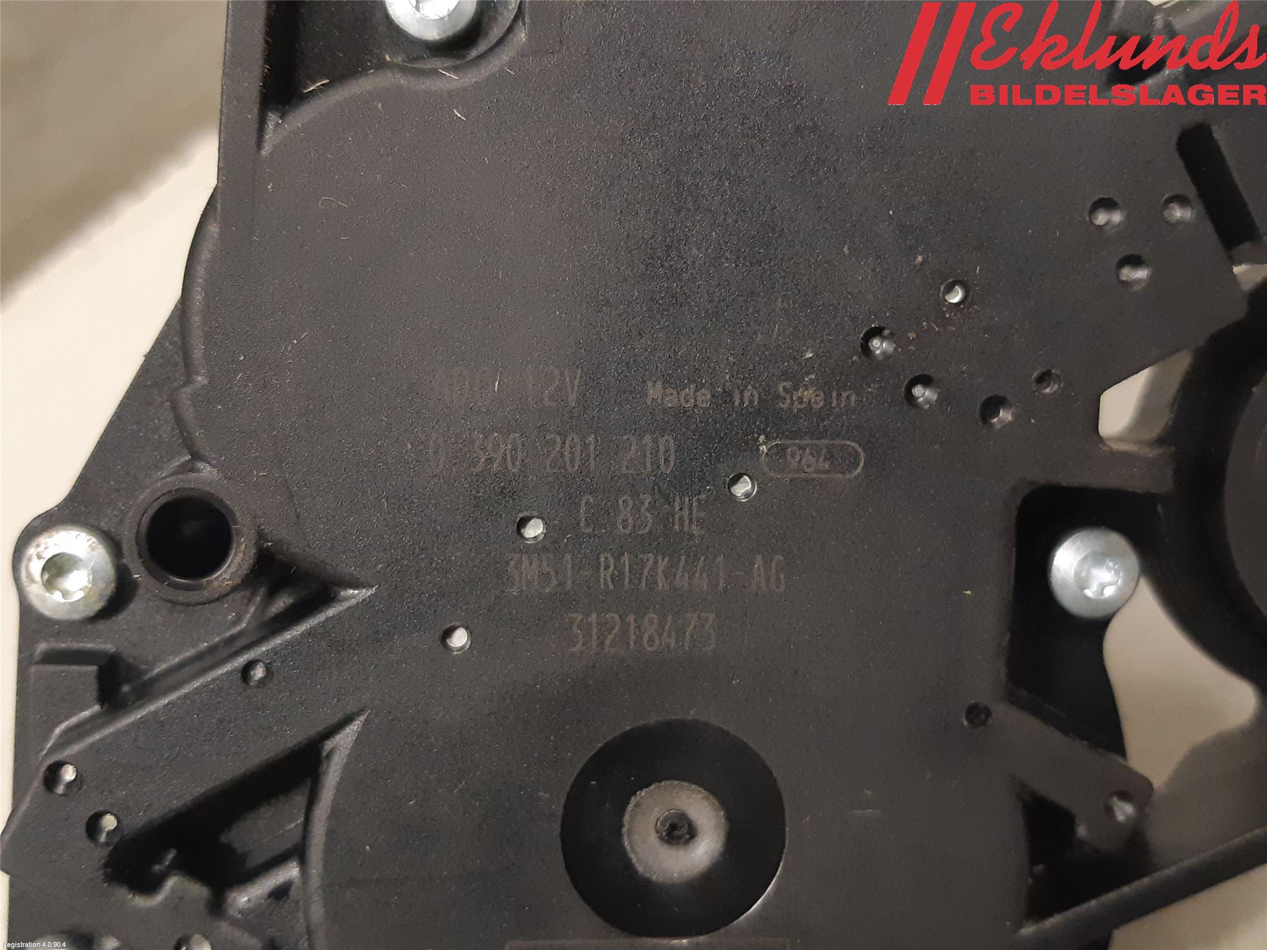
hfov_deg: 67.3
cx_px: 634
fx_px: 952
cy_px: 475
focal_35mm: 26
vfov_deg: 53.1
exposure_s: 1/50
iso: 250
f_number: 1.7
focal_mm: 3.93
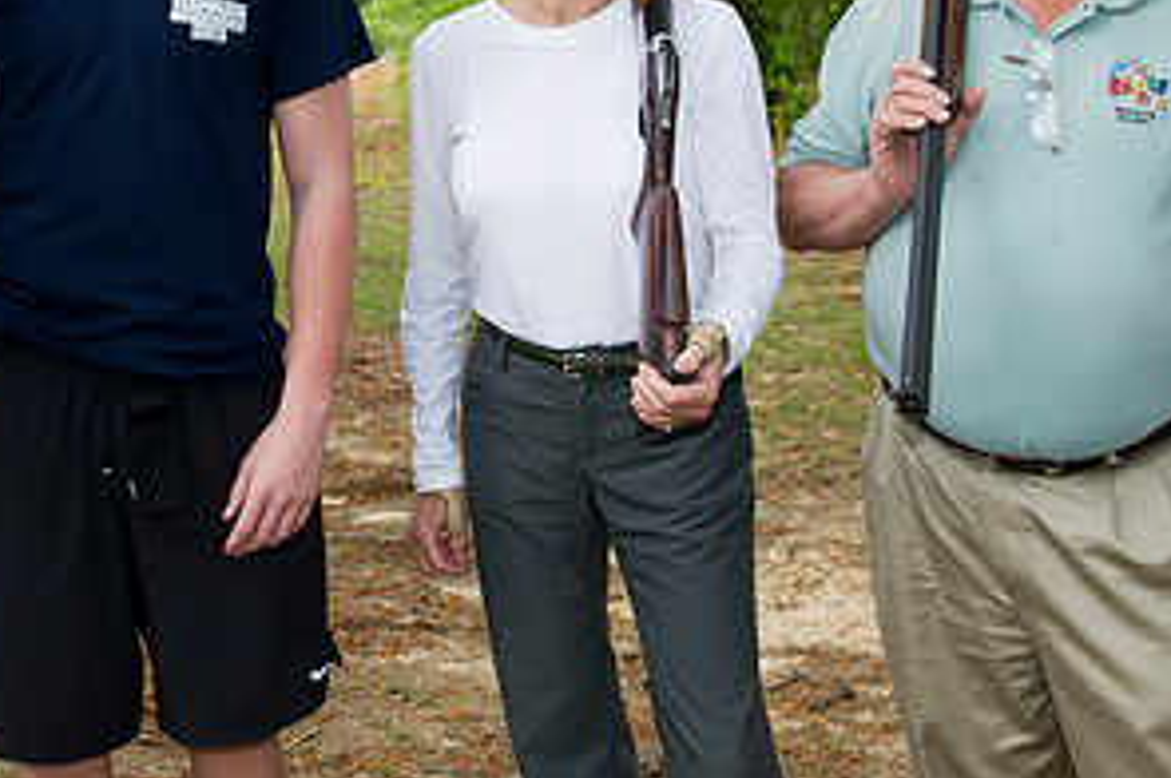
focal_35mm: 63
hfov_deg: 31.5
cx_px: 329
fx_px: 2047
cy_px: 155
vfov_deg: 21.3
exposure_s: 1/200
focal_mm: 32
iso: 400
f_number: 7.1
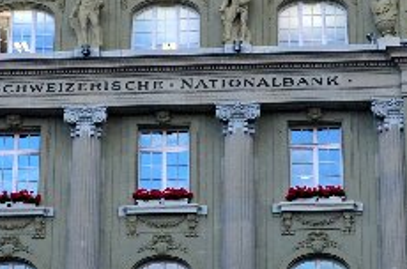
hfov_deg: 17.8
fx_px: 1297
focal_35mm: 115
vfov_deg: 11.8
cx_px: 179
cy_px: 200
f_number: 8
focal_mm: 22
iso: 400
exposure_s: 1/50
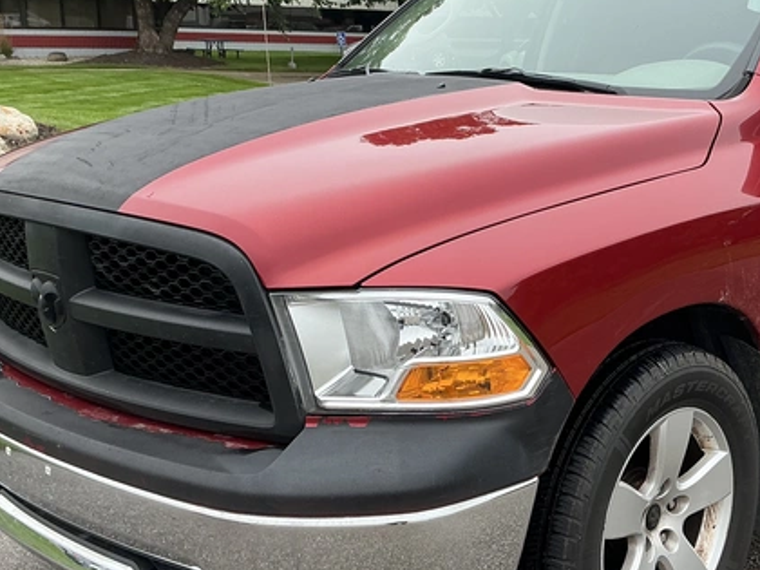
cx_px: 546
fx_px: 1098
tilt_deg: -13.8
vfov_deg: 29.1
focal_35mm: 50
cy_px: 310
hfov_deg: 37.5
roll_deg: -2.6
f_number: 1.8
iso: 25
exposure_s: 1/383
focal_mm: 3
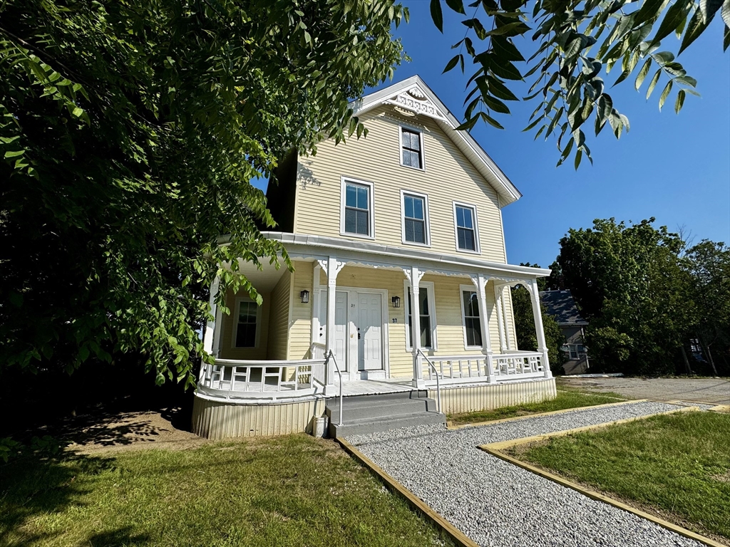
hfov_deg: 102.1
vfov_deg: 85.7
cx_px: 365
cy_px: 274
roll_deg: +0.2
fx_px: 295
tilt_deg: +12.7
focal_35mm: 14
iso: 32
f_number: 2.2
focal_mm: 2.22
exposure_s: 1/3906
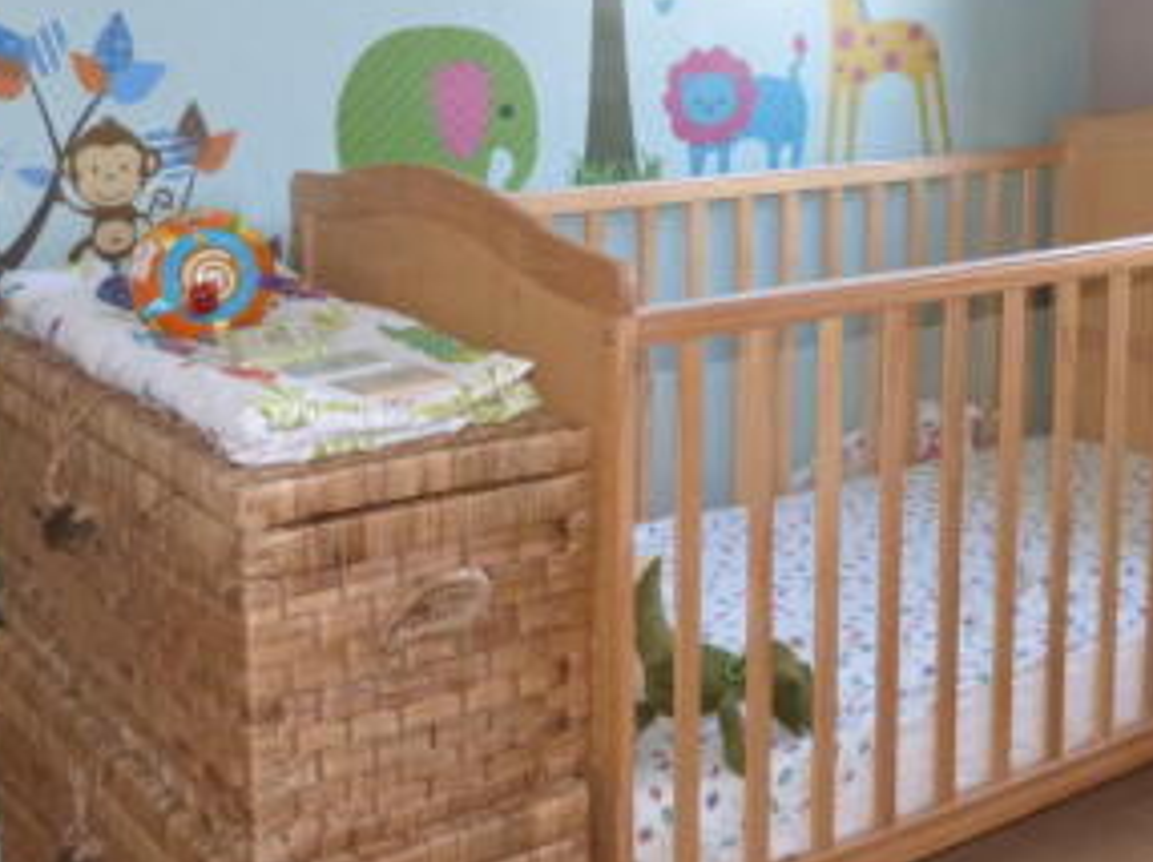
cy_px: 147
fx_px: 1697
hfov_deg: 37.3
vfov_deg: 27.8
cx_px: 728
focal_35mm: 51
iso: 400
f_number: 2.8
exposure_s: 1/60
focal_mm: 4.5
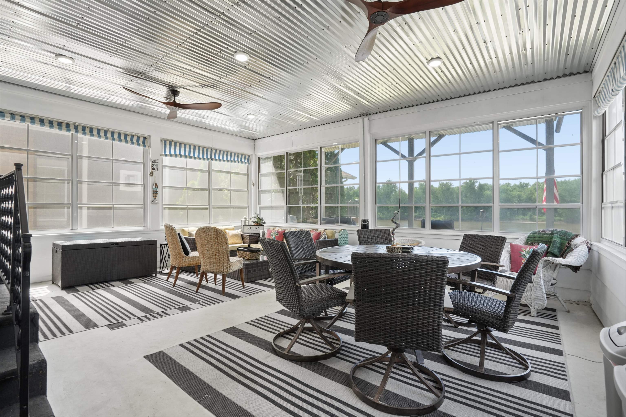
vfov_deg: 73.7
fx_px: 278
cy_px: 208
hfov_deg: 96.7
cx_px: 313
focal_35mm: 16
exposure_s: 1/160
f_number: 10
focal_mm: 16
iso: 800
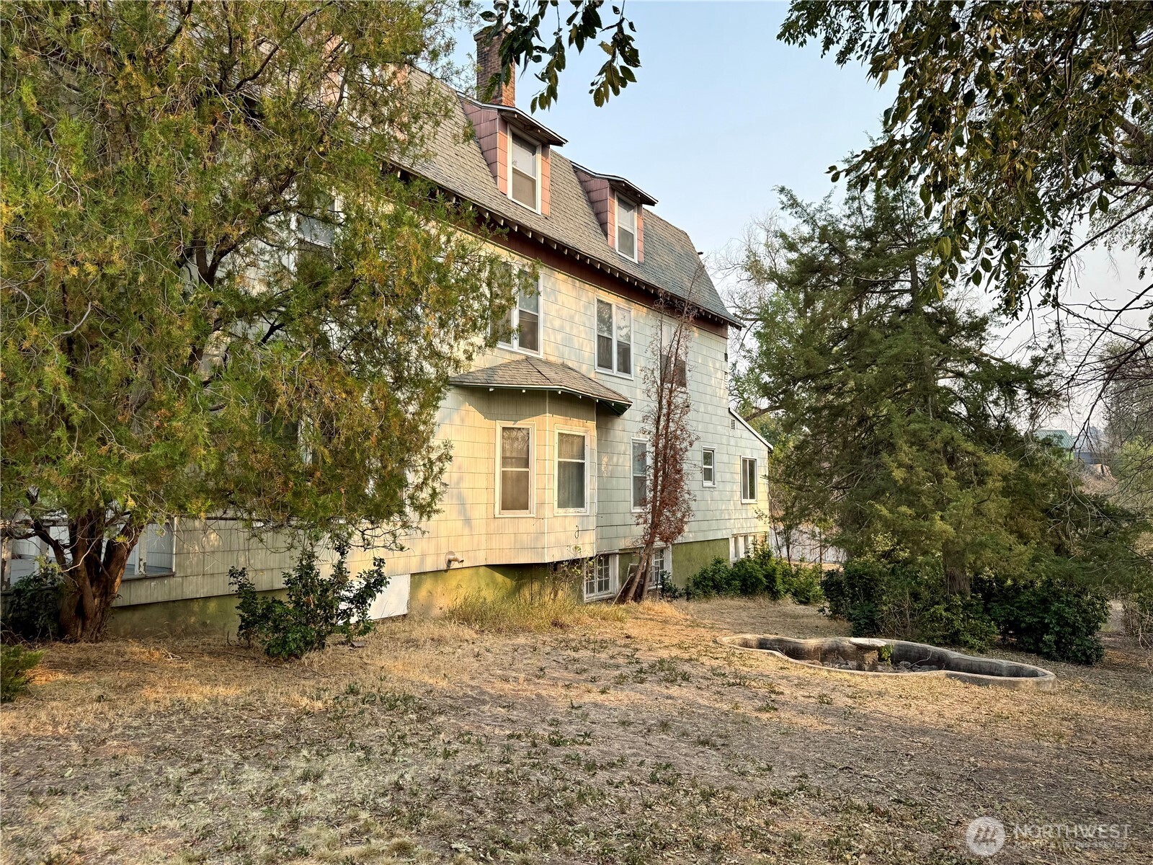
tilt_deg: +4.2
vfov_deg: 56.8
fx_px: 799
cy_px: 432
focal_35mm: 24
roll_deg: +0.2
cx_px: 576
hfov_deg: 71.6
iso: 80
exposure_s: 1/1770
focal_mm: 6.76
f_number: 1.78
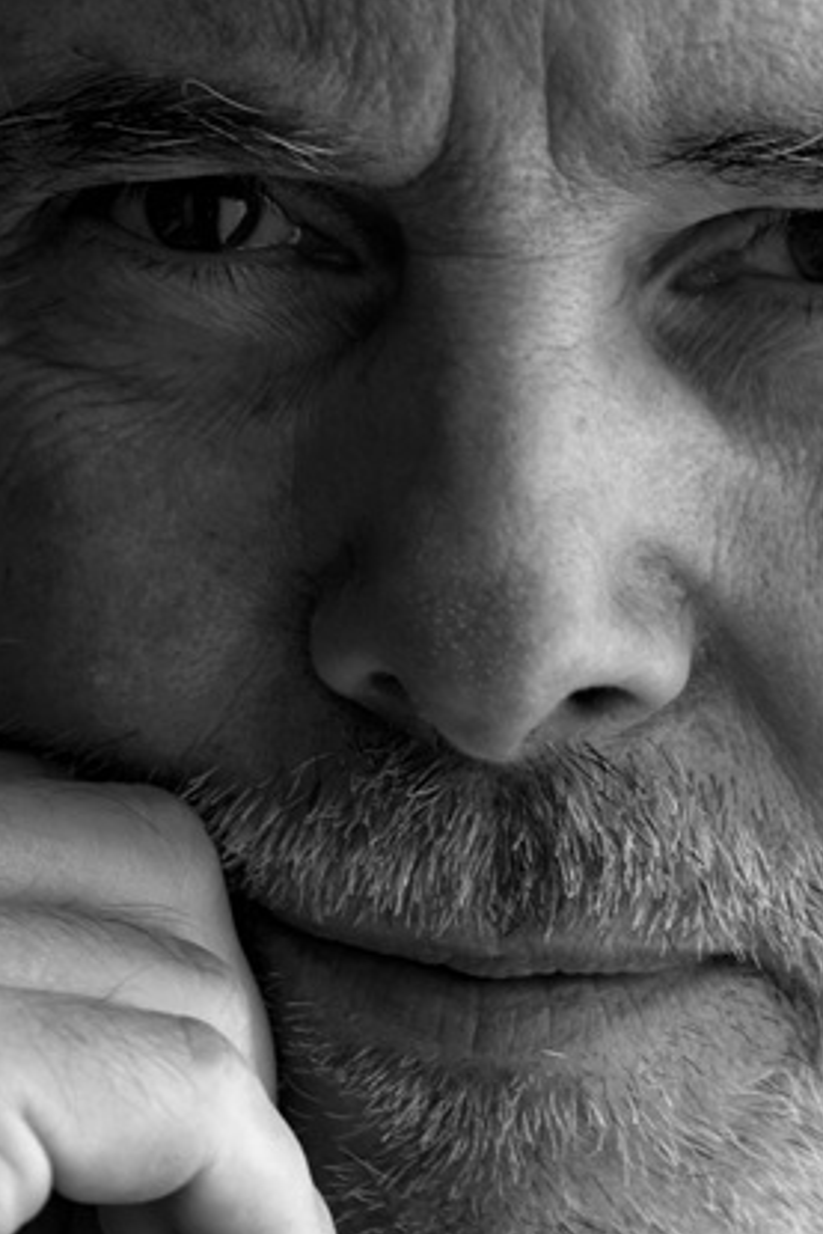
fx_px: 12985
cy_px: 856
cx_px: 565
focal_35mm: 379
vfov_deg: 5.4
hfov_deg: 3.6
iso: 400
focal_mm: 105
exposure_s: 1/250
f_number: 4.5
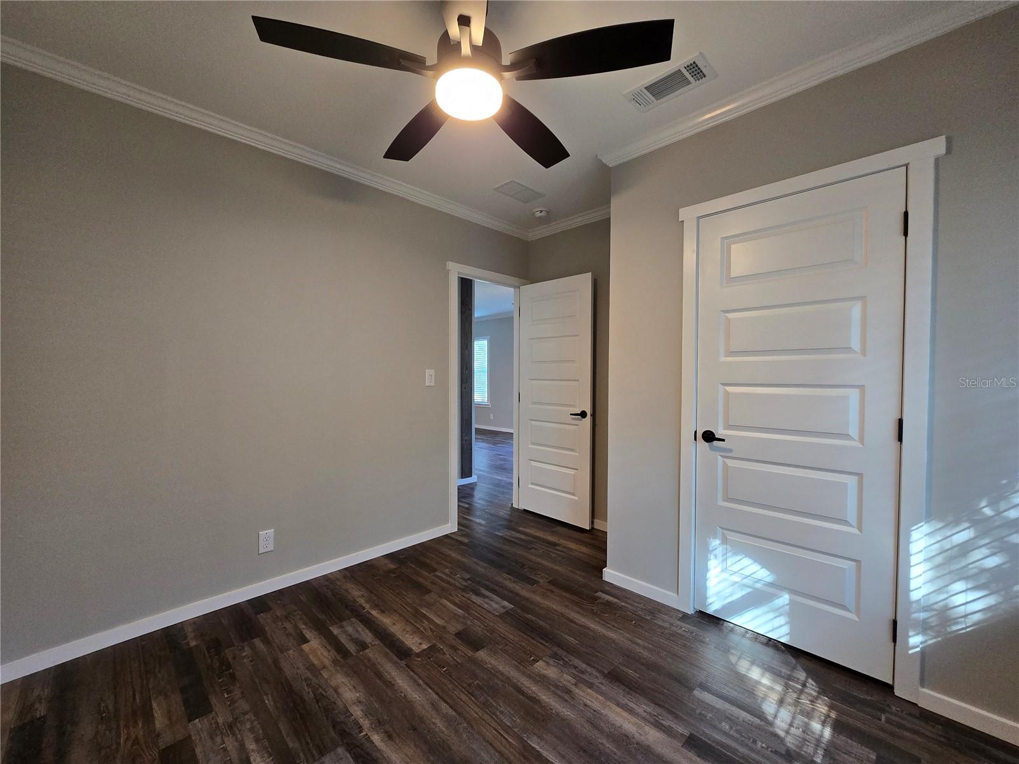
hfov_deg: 106.2
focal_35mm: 13
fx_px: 383
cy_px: 382
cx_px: 510
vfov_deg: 89.9
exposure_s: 1/60
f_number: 2.2
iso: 250
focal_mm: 2.2
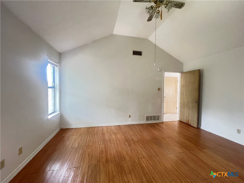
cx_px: 122
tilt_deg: -1.8
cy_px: 92
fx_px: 92
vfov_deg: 89.9
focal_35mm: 13
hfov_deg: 106.2
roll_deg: -0.7
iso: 1000
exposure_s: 1/50
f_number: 1.8
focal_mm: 1.57
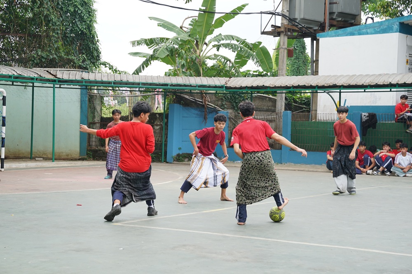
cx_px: 206
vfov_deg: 19.4
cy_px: 137
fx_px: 801
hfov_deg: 28.9
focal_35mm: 70
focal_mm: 70
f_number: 7.1
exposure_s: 1/250
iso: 320
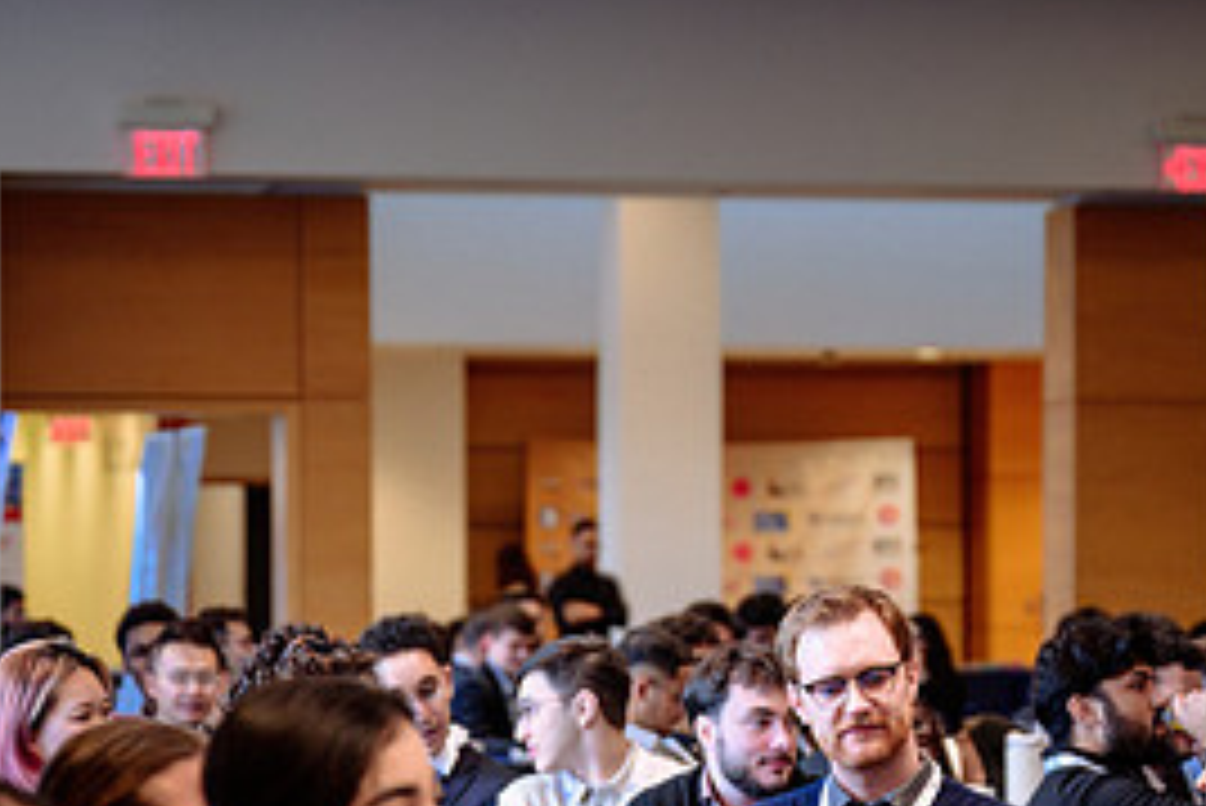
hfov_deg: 12.0
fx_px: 5731
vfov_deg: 8.0
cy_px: 758
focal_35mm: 171
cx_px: 679
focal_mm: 70
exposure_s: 1/100
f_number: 2.8
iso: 500
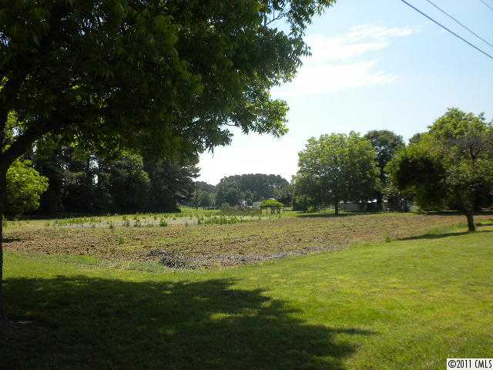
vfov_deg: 38.7
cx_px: 246
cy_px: 185
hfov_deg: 50.1
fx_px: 527
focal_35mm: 37
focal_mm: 6.6
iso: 90
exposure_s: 1/128
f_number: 10
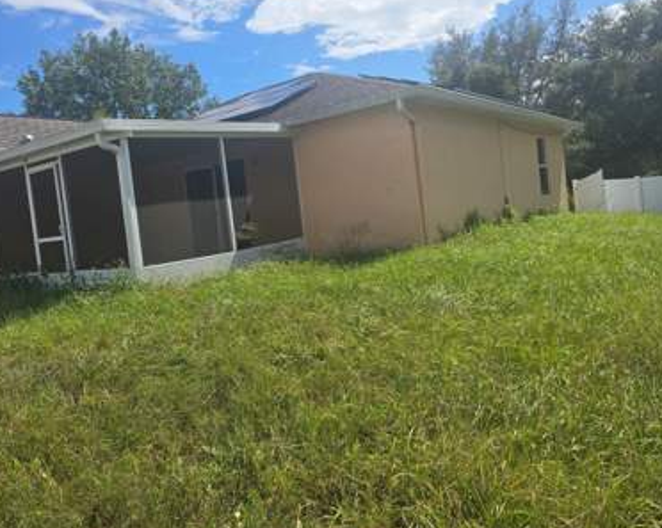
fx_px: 568
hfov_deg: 60.4
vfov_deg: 49.9
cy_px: 240
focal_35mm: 29
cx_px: 301
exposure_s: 1/1081
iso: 12
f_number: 1.7
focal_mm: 6.3
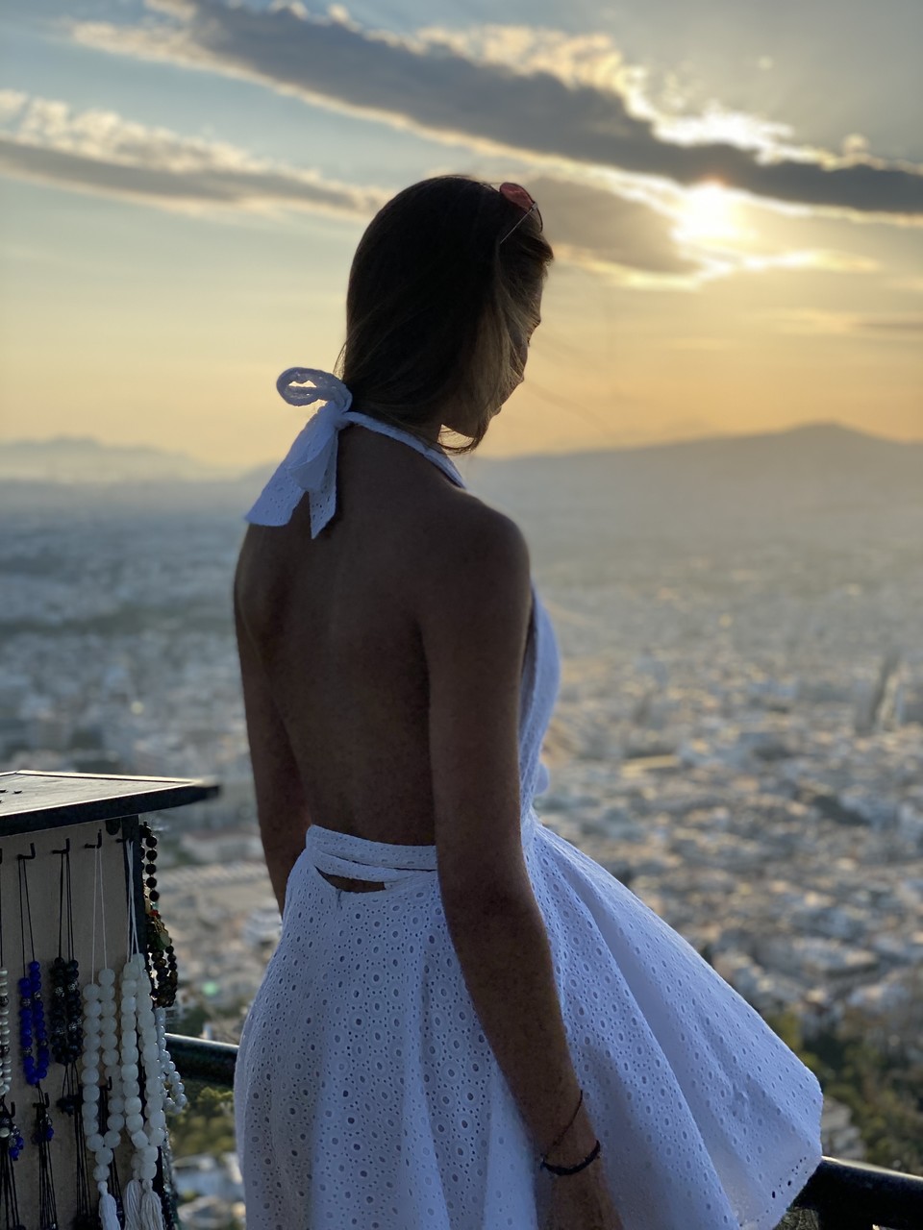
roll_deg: -1.2
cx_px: 462
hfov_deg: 28.0
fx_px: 1849
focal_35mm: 52
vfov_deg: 36.8
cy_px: 615
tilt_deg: -3.9
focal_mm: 6
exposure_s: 1/1653
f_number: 2
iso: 20
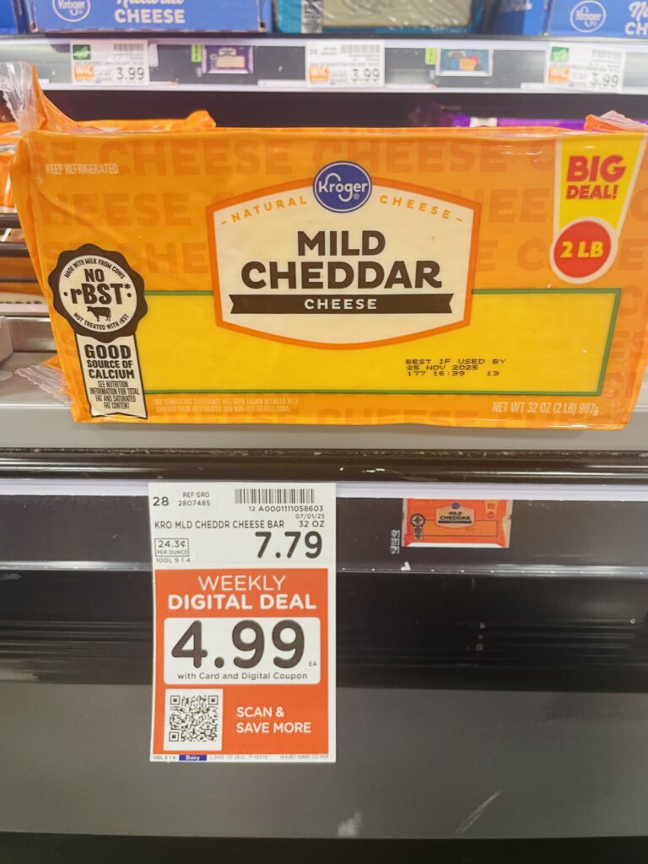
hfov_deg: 53.1
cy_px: 432
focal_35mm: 26
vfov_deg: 67.3
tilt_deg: -28.2
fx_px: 649
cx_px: 324
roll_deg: +0.2
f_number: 1.6
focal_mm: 4.2
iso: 125
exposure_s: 1/44
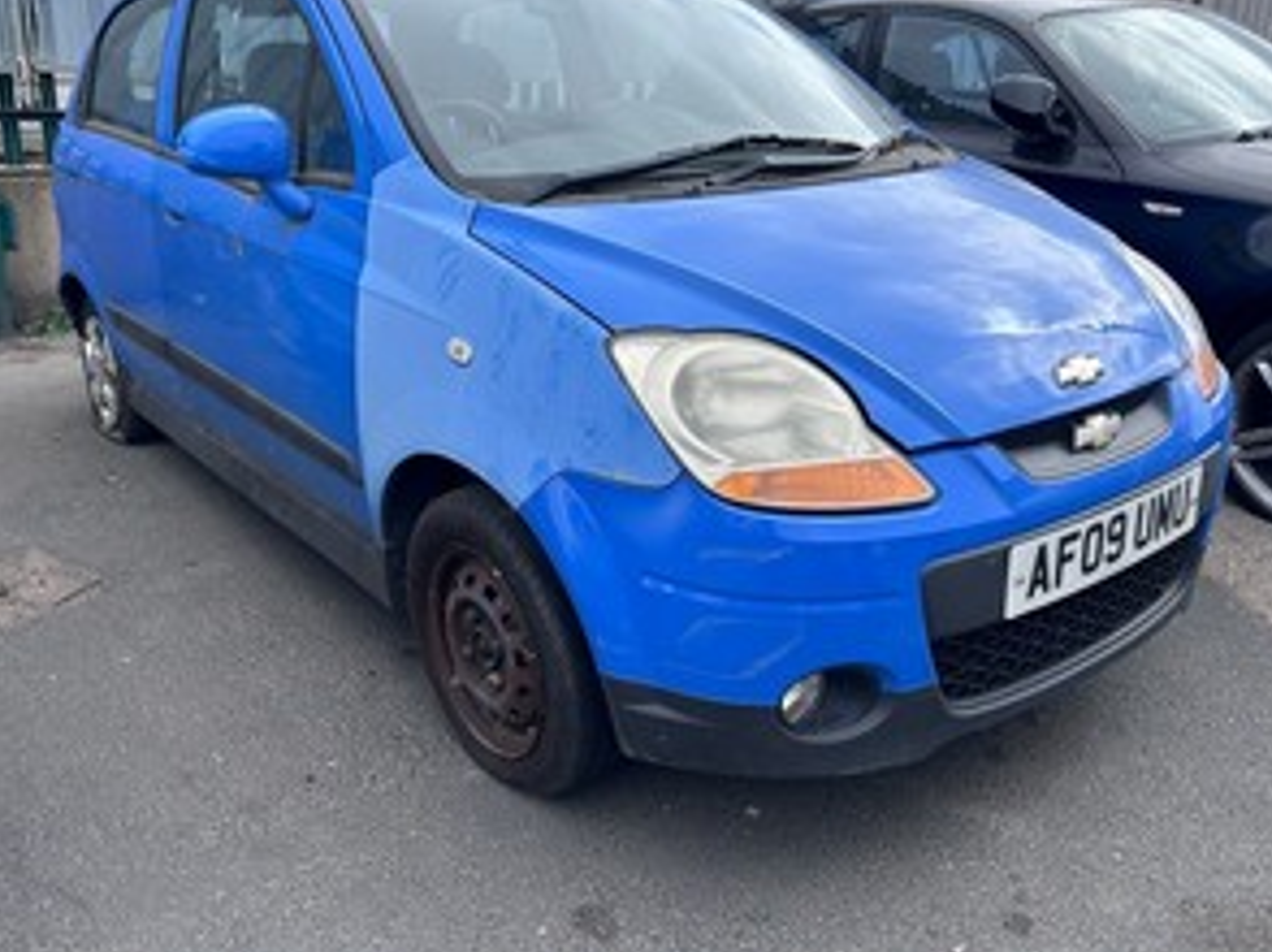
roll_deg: -1.1
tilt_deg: -18.3
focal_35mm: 31
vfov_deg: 45.3
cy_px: 407
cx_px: 610
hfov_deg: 58.4
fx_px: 1138
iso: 50
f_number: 1.5
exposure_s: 1/1724
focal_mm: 5.7
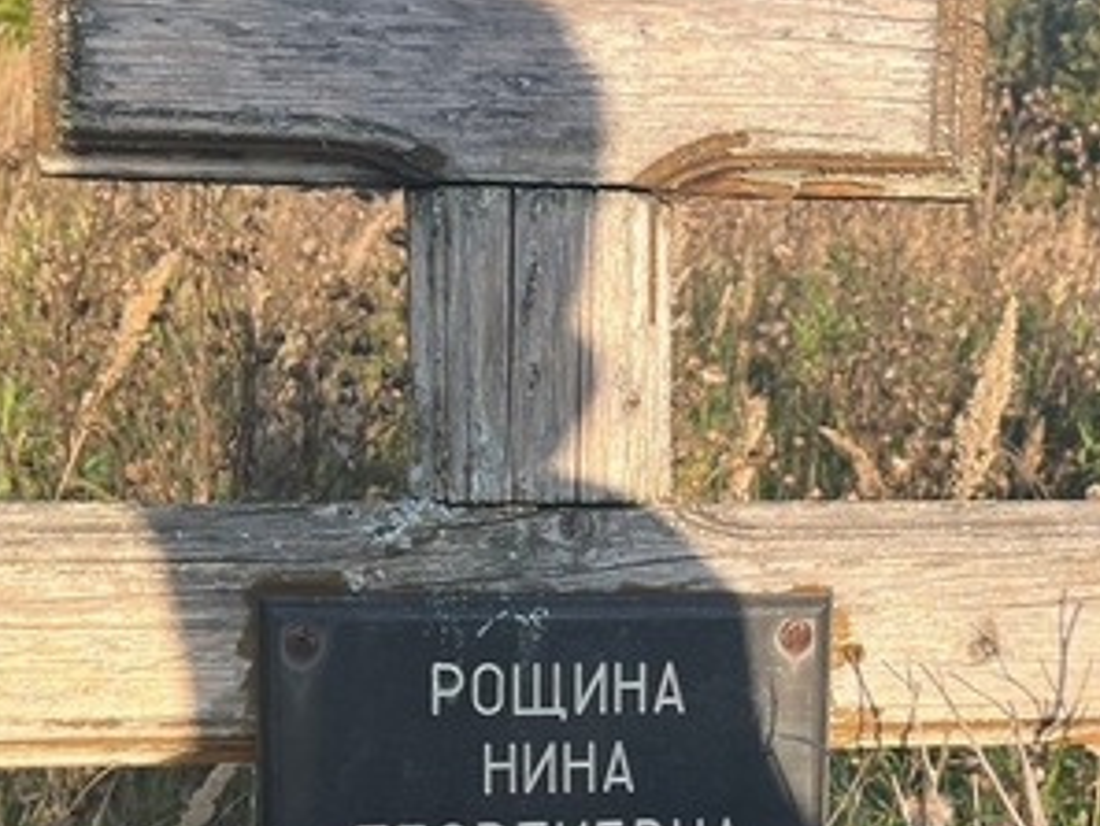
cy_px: 807
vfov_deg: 20.4
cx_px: 700
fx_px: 2225
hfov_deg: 27.7
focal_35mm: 70
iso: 50
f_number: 1.5
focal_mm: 5.7
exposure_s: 1/1029
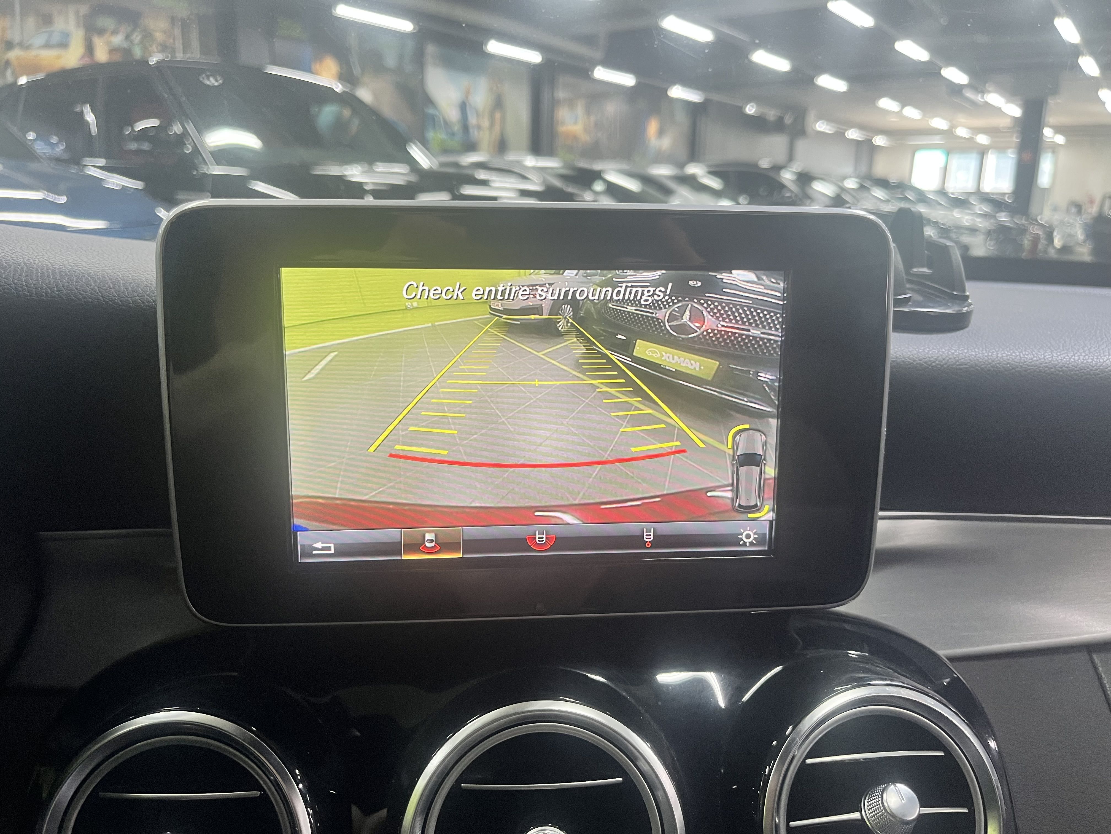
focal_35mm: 26
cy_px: 417
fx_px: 834
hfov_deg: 67.3
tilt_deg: -14.3
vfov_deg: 53.1
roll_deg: -0.7
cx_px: 556
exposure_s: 1/64
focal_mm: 5.1
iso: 125
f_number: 1.6
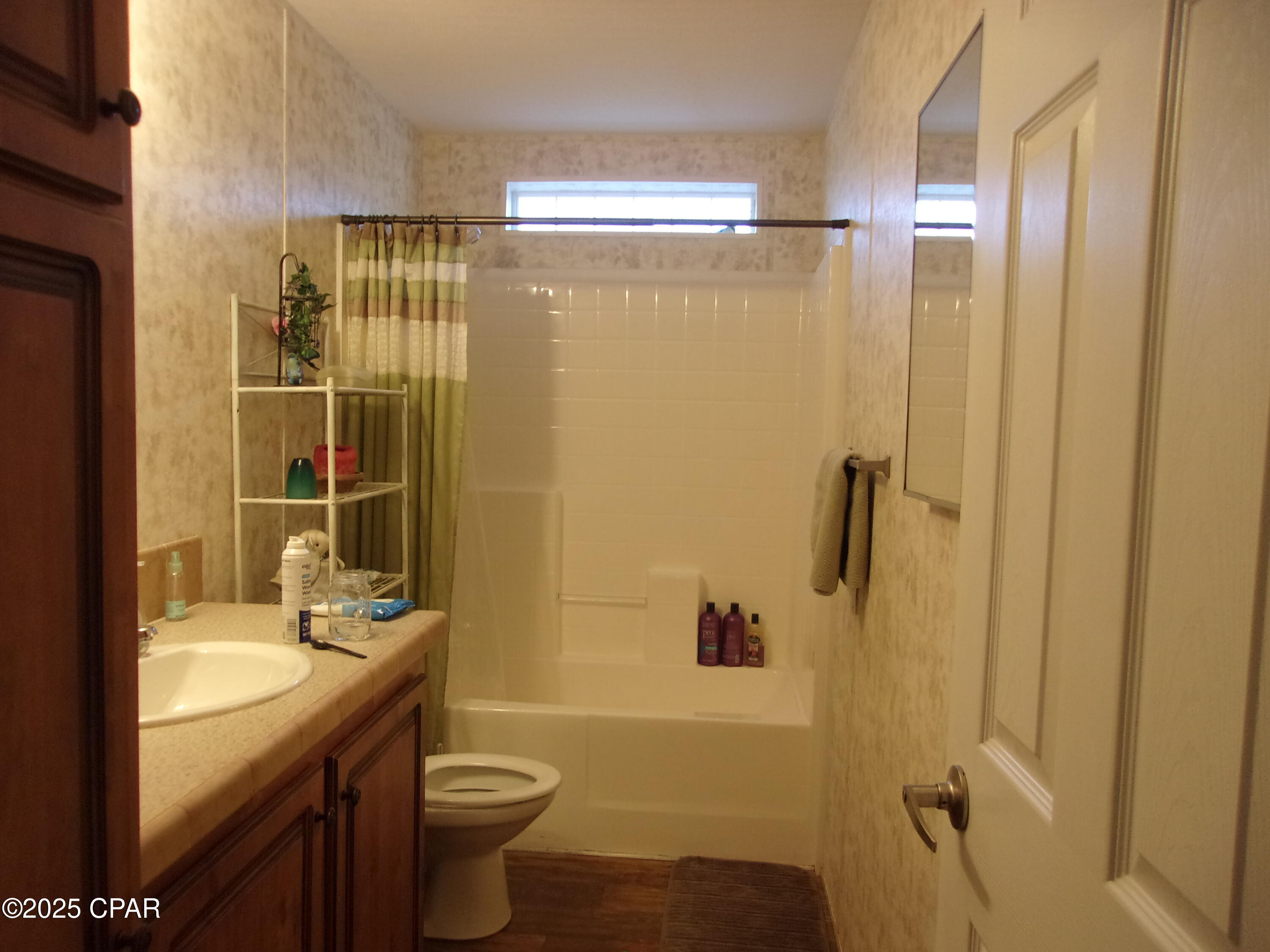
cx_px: 635
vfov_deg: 51.4
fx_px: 991
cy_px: 476
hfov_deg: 65.3
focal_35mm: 27
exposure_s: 1/34
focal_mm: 4.9
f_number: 3
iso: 163
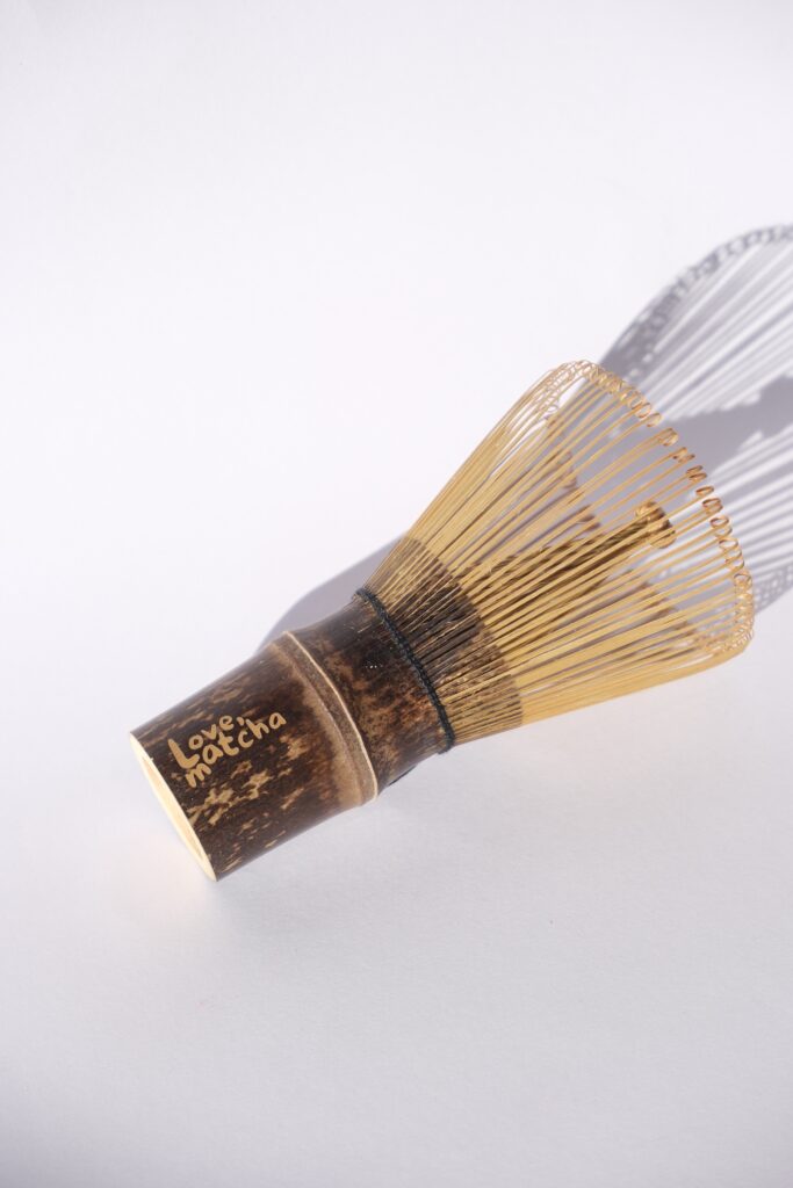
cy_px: 594
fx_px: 2246
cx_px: 396
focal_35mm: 68
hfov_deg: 20.0
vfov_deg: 29.7
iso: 160
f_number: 5.6
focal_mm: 45
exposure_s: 1/480
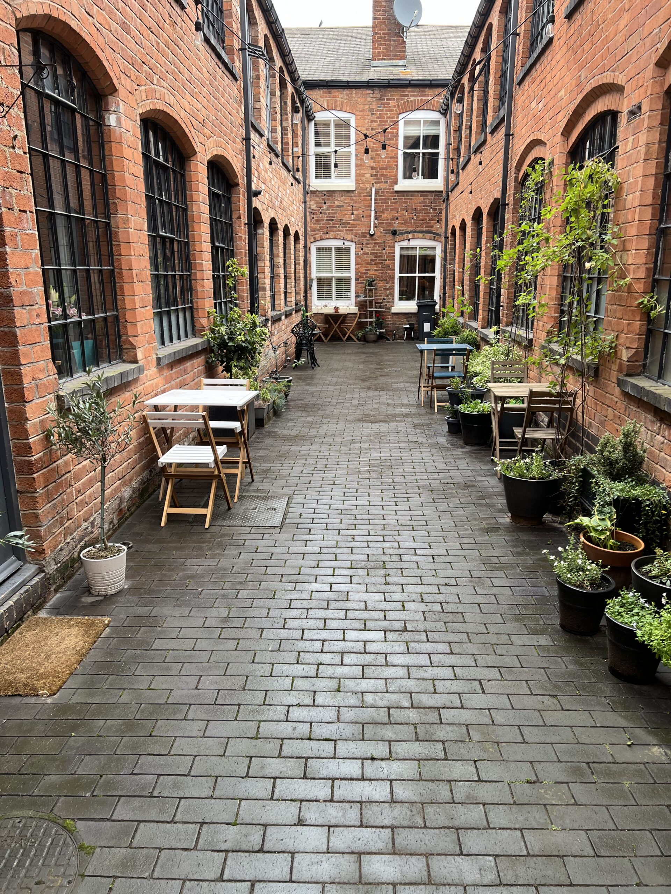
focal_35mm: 26
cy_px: 447
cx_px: 336
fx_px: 672
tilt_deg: -16.0
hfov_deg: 53.1
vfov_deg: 67.3
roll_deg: +0.1
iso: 64
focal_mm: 5.7
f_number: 1.5
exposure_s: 1/121
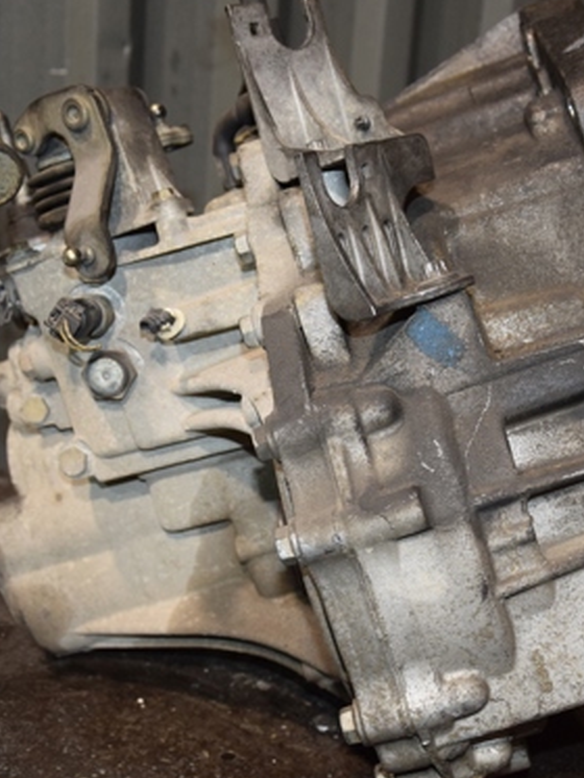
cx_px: 327
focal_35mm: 62
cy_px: 382
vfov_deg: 31.3
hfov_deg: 23.7
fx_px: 1390
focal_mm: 25
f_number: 5
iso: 800
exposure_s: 1/60
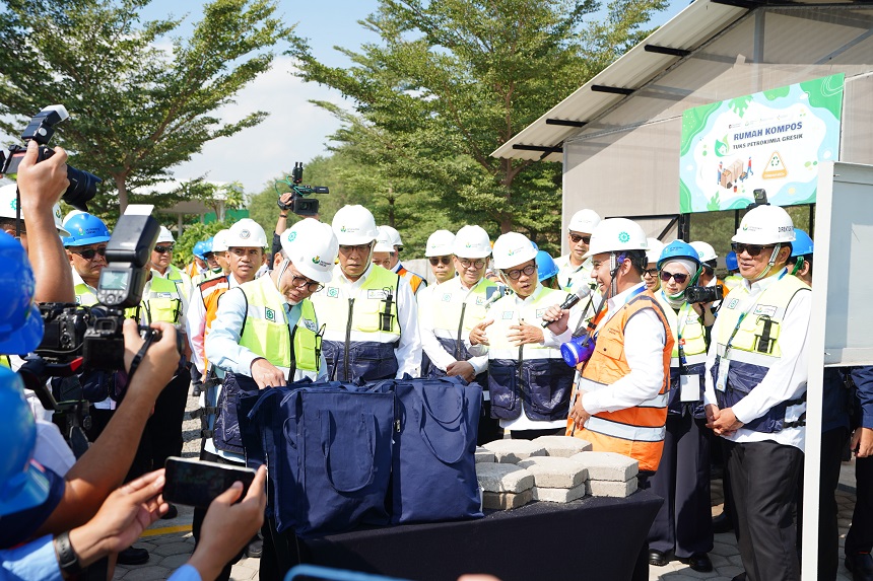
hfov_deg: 54.4
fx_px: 849
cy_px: 290
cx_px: 436
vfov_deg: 37.8
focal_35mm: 35
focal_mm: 35
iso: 125
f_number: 4
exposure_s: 1/500
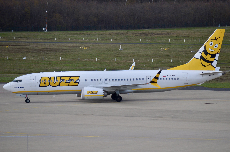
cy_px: 76
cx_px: 115
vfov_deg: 5.7
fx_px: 1530
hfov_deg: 8.6
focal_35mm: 240
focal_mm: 160
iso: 400
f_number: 5.6
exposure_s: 1/2000
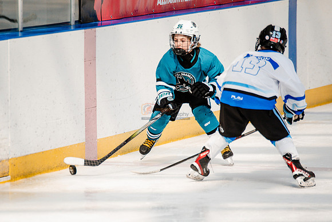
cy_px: 133
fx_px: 4139
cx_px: 125
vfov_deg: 3.1
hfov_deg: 4.6
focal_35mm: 449
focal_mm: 300
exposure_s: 1/3200
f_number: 3.2
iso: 1250
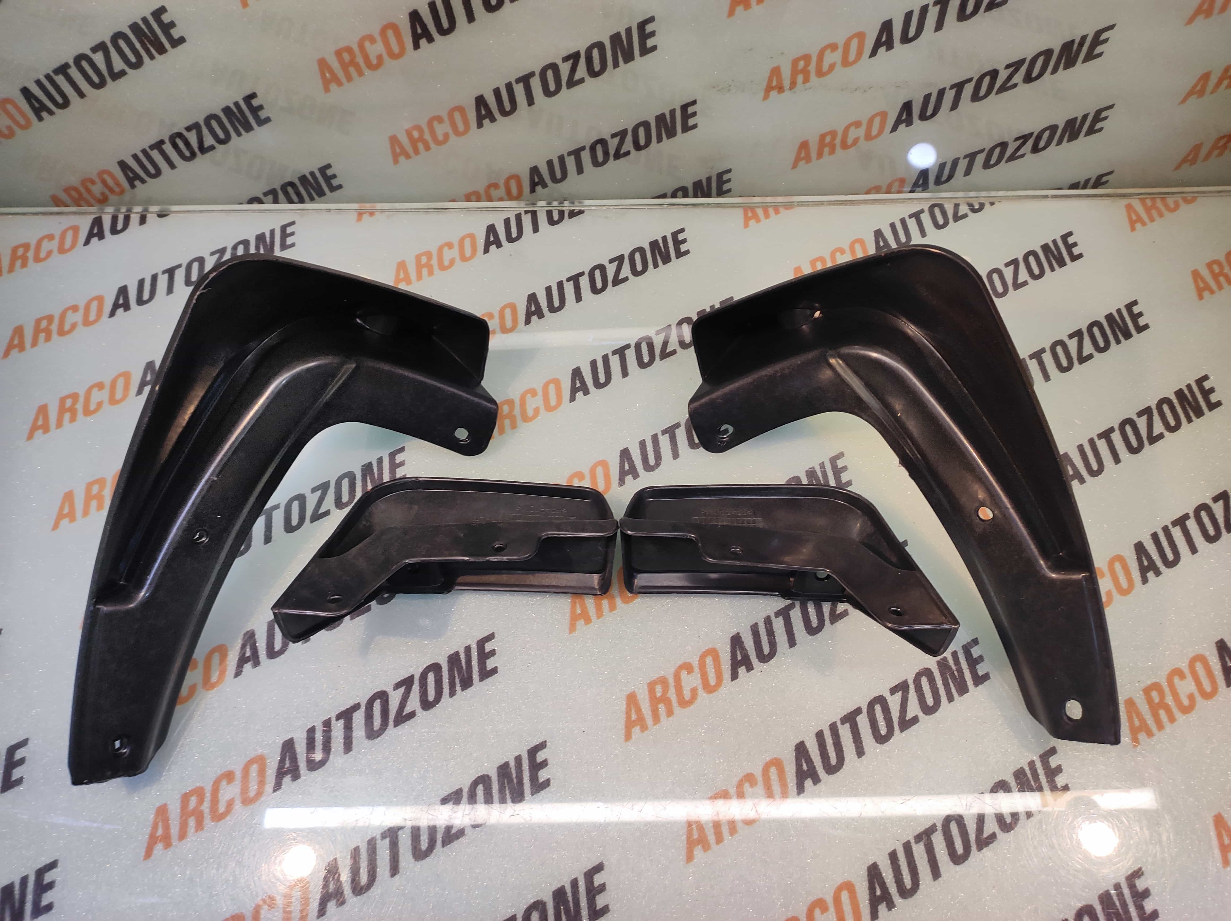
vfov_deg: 74.6
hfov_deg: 91.1
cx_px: 616
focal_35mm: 17
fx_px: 604
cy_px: 460
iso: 140
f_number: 1.79
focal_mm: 4.74
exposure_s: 1/33
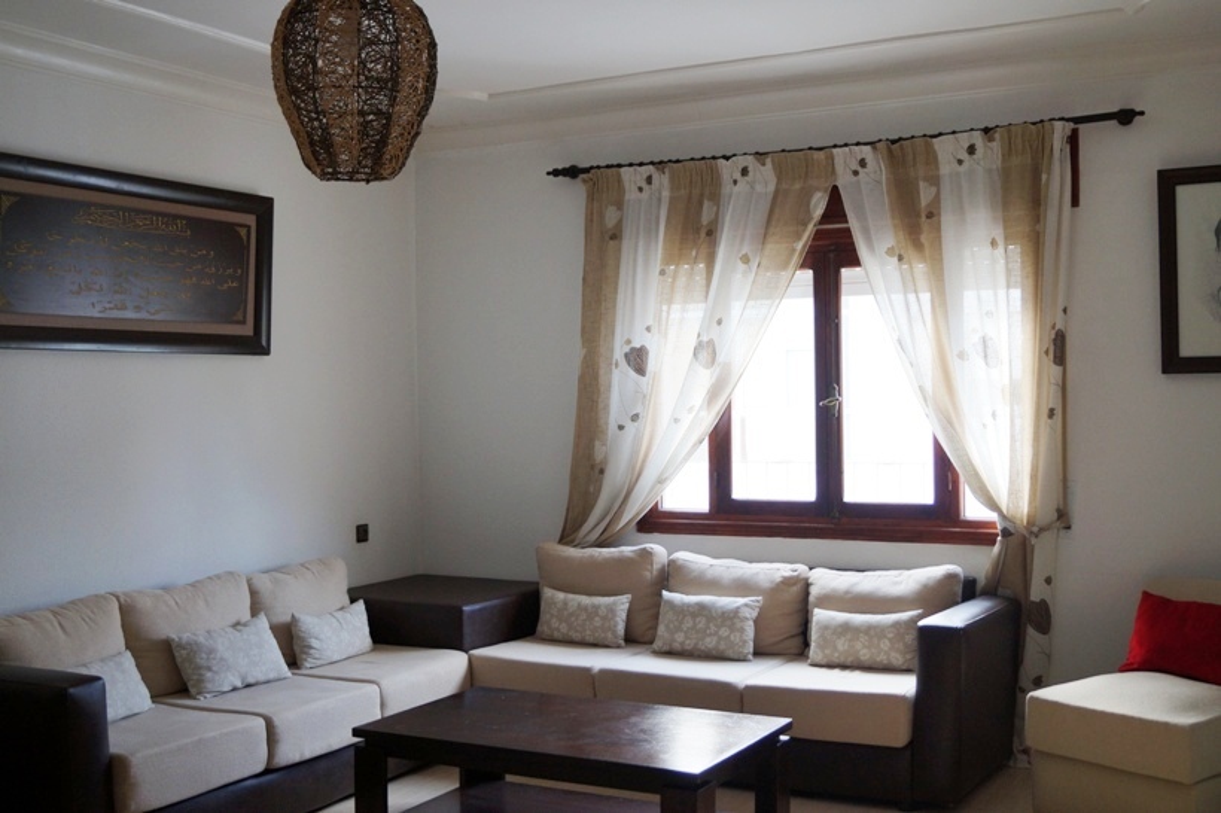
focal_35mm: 39
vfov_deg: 34.2
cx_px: 610
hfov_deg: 49.6
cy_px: 406
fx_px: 1322
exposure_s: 1/60
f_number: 4.5
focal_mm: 26
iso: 250
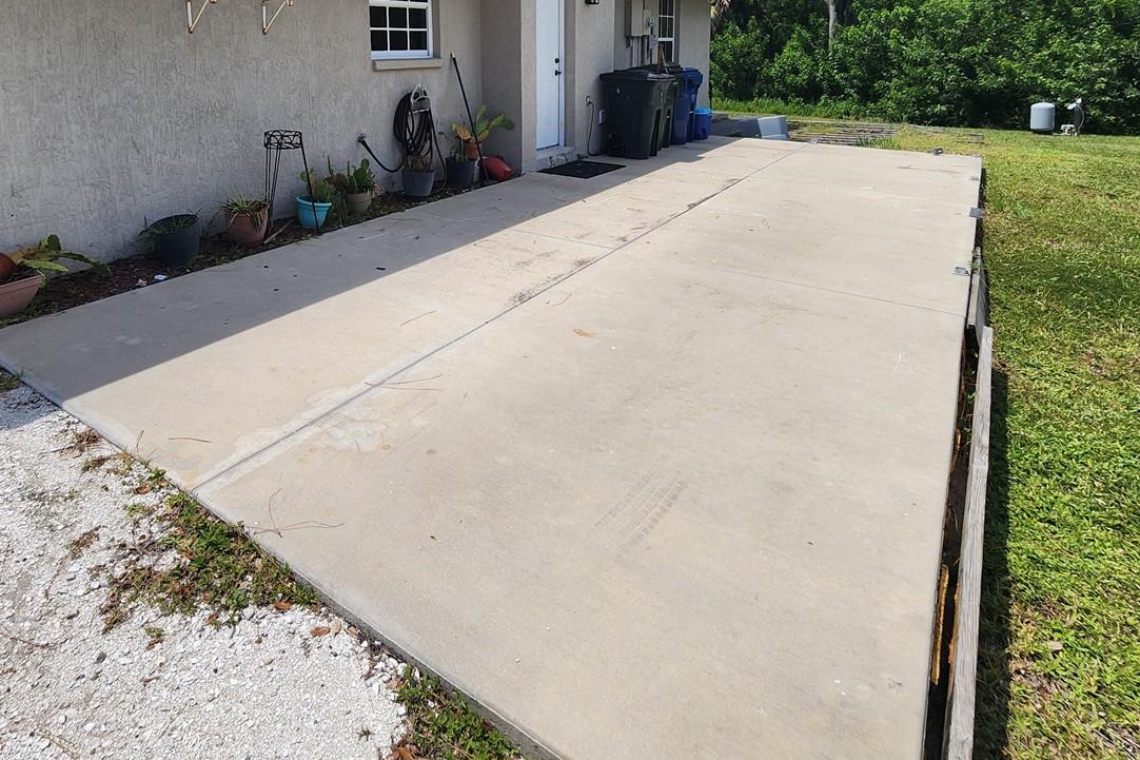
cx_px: 456
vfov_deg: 57.6
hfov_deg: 83.0
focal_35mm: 20
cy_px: 159
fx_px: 633
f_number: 2.2
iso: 50
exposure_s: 1/2265
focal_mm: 2.2
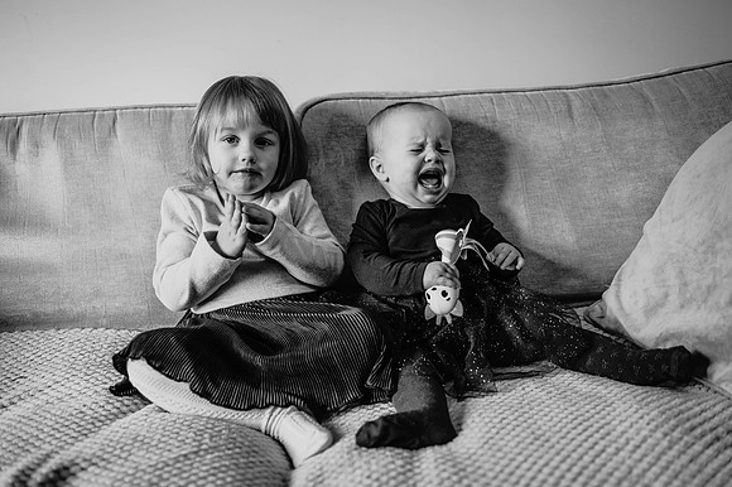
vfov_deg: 37.8
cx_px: 366
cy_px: 244
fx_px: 711
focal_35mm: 35
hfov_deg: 54.5
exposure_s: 1/160
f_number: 2.2
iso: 250
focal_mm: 35
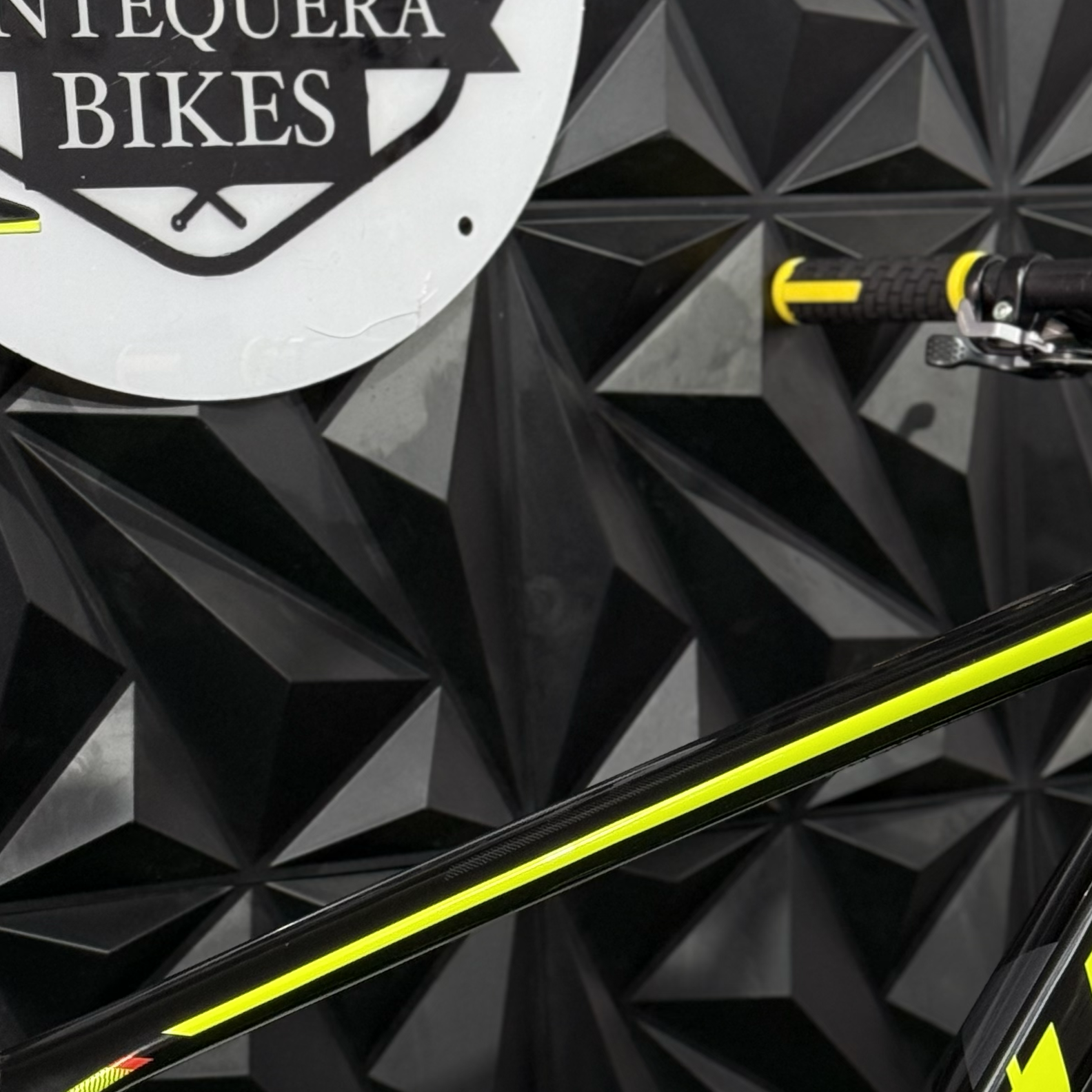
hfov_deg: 16.1
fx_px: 3855
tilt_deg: -8.0
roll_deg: +1.7
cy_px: 911
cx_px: 664
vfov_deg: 16.0
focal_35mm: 108
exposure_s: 1/60
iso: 125
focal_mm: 6.76
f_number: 1.78
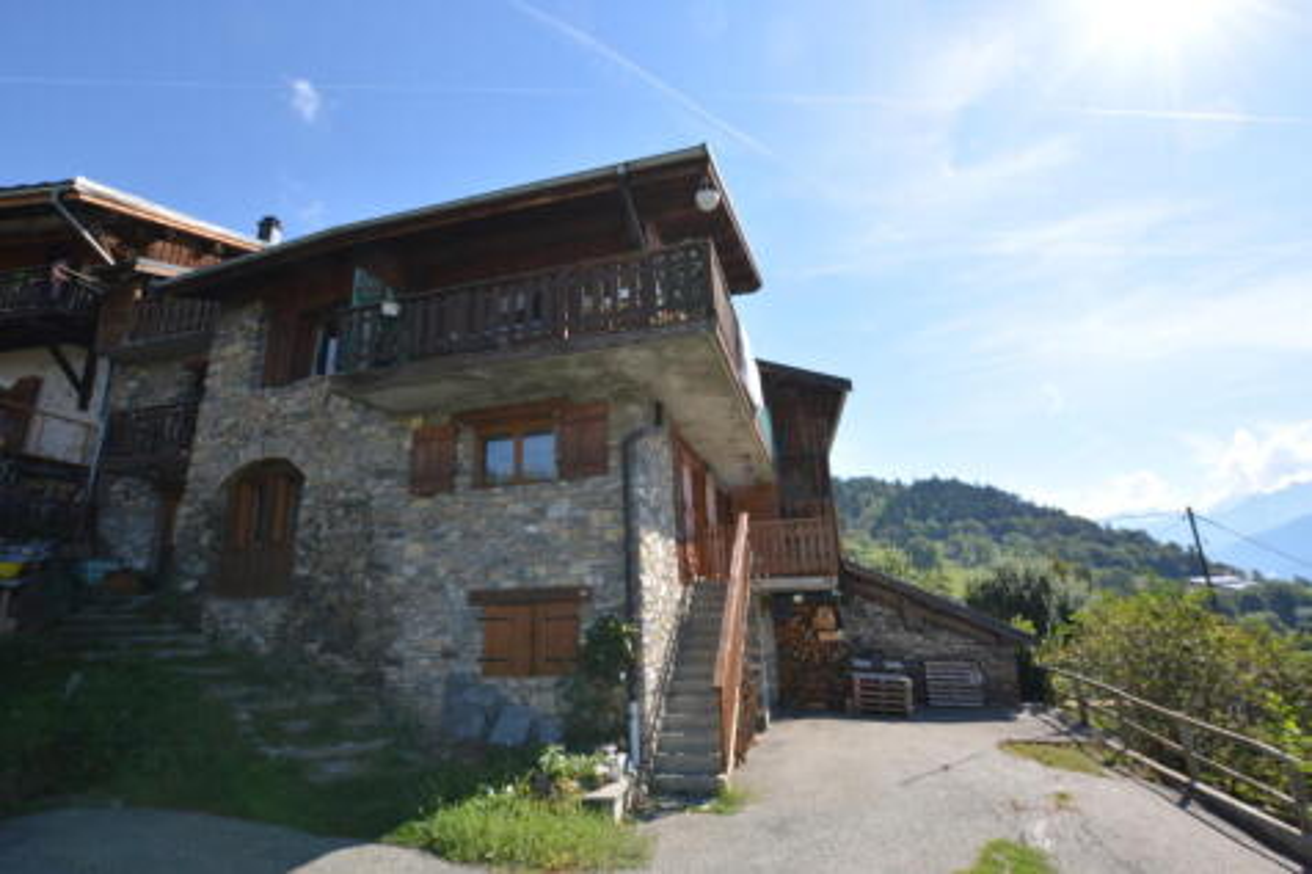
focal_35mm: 15
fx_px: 546
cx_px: 656
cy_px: 437
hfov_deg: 100.4
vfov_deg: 77.3
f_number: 8
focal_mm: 10
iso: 200
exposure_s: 1/250
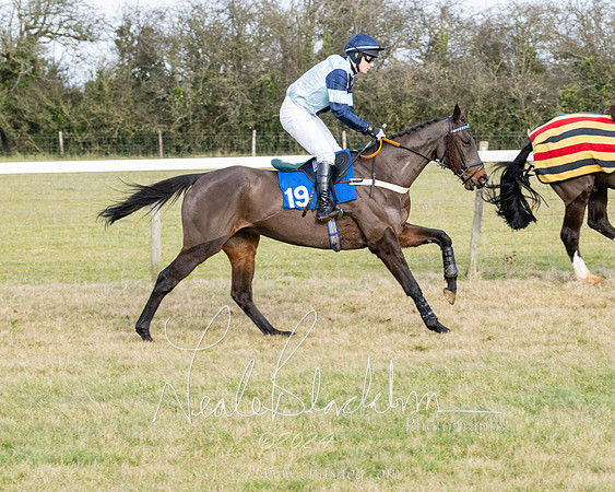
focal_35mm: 152
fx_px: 2761
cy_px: 274
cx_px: 360
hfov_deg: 12.7
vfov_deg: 10.2
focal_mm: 70
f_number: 5
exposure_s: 1/1000
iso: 400
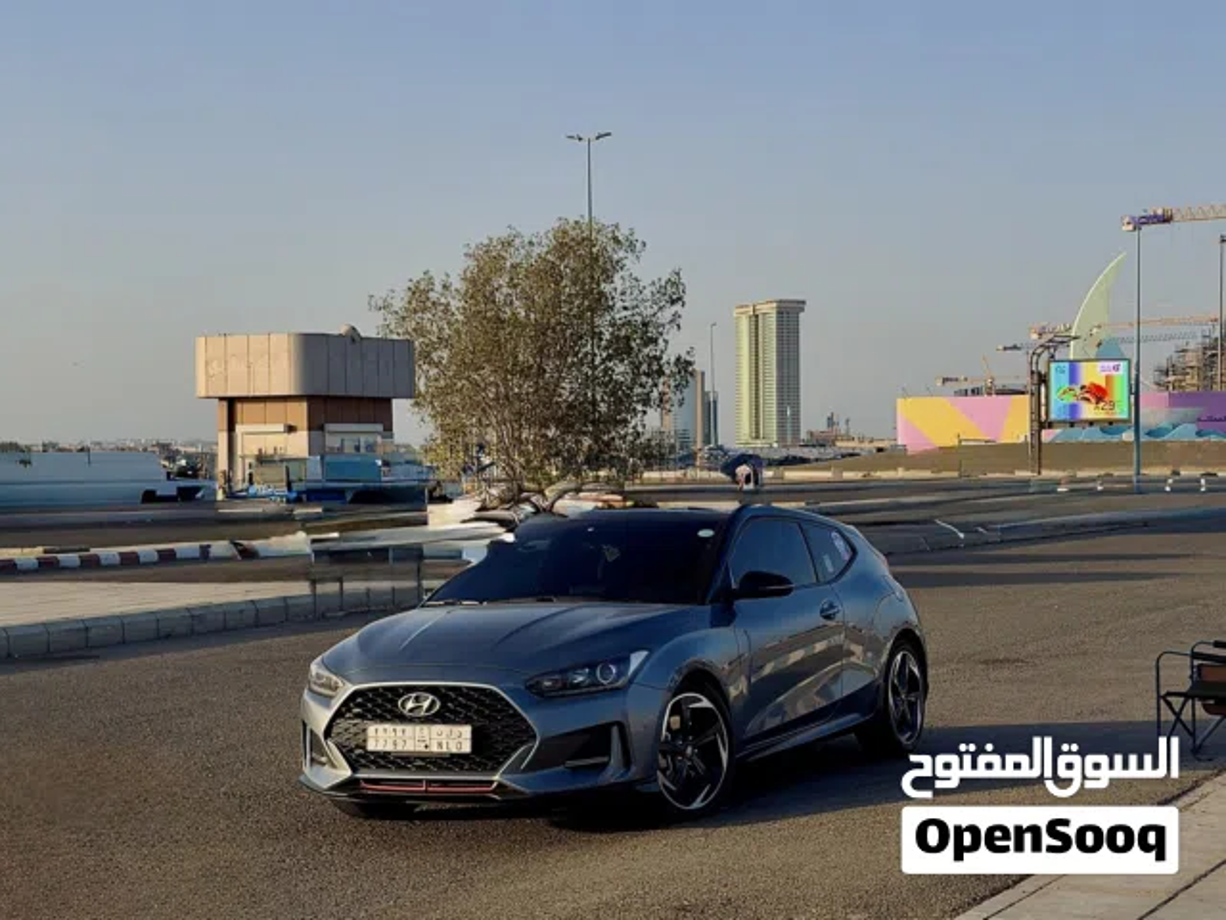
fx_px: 1700
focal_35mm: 48
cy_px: 460
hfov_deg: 39.7
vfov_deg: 30.3
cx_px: 613
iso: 64
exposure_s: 1/2667
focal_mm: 6.76
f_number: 1.78
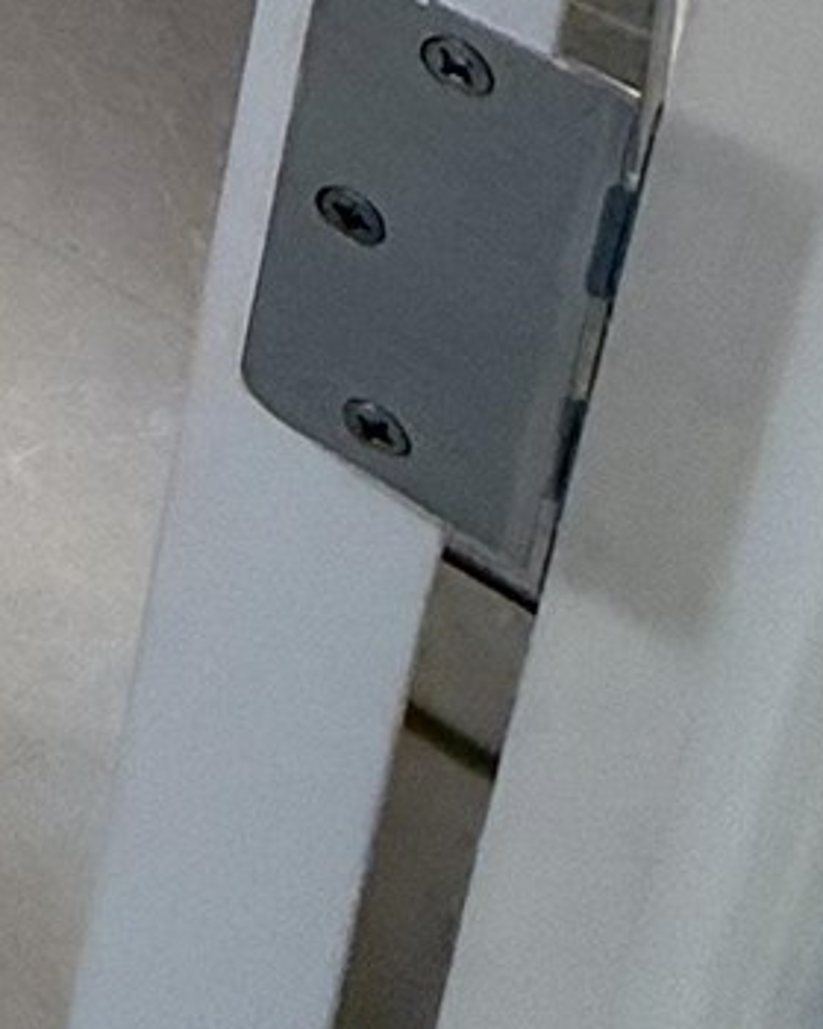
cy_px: -1855
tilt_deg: -17.8
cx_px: -1088
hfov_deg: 13.2
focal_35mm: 90
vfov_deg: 12.4
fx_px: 2740
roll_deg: -0.4
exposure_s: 1/120
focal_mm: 2.22
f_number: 2.2
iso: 200
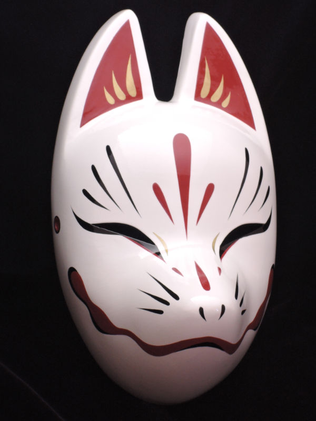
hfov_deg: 14.1
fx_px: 1278
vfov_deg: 18.7
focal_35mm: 105
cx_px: 158
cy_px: 210
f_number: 7.3
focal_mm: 22.4
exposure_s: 1/25
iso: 800
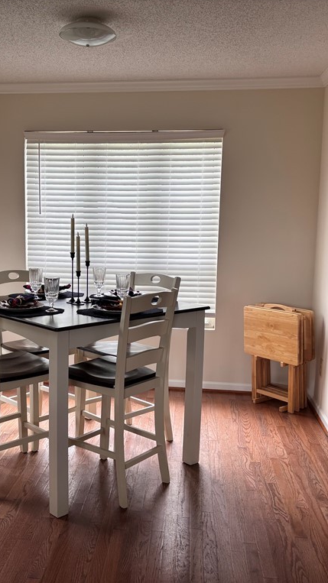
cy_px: 290
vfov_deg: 52.8
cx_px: 108
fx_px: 588
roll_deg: -1.2
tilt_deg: -7.9
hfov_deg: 30.9
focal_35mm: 38
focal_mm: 5.96
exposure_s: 1/121
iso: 80
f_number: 1.6
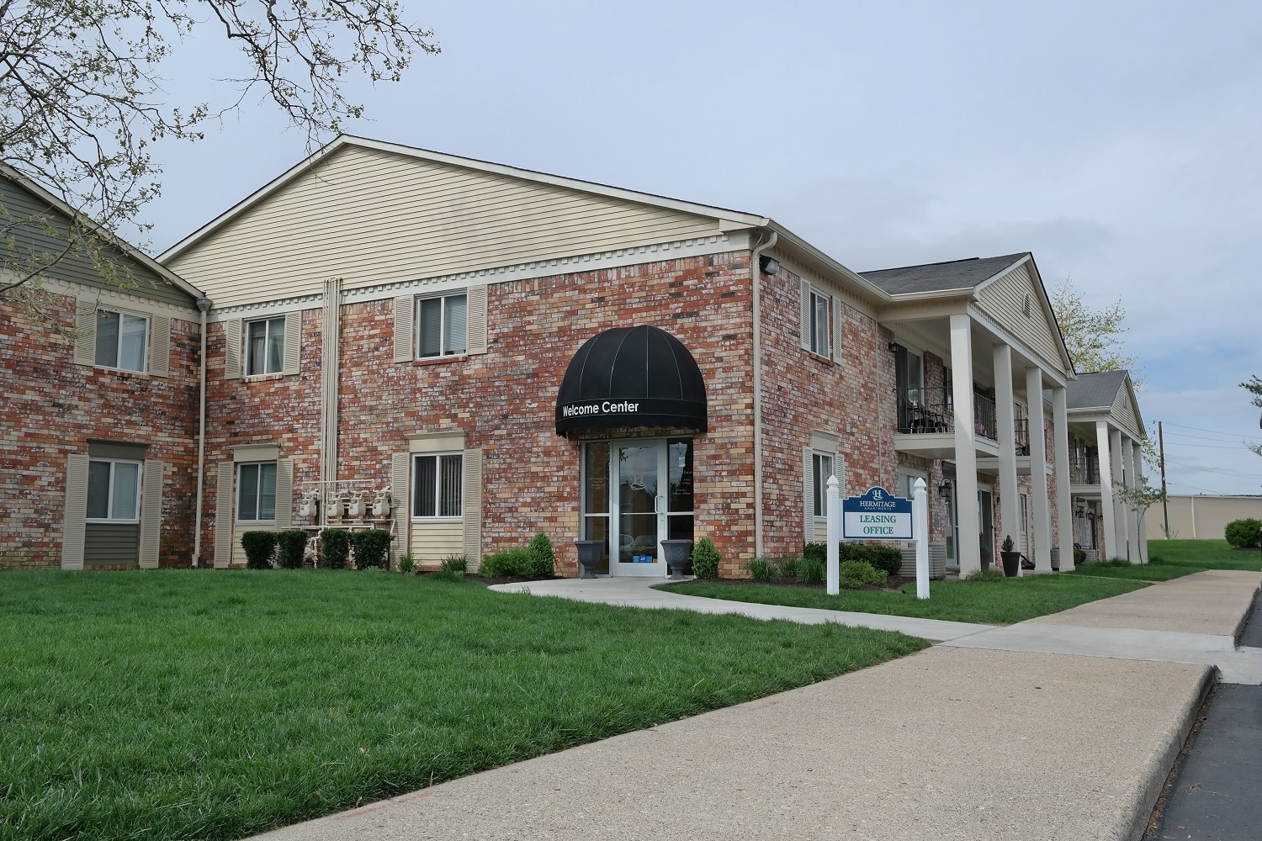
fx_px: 1052
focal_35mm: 30
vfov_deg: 43.6
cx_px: 631
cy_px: 420
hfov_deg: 61.9
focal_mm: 20
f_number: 7.1
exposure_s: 1/320
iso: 100
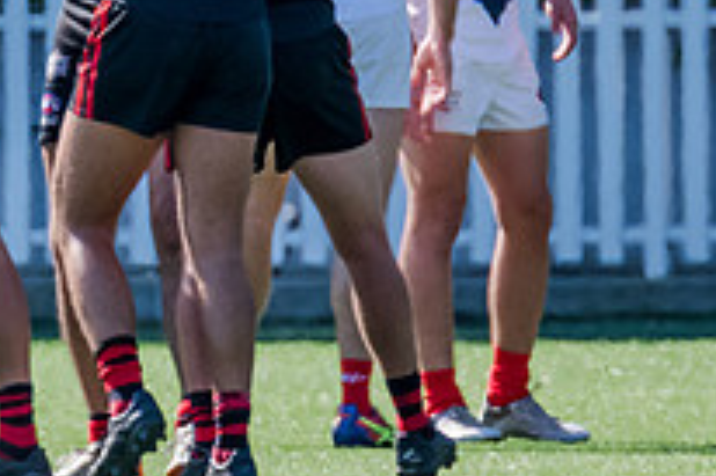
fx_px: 40619
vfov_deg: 0.7
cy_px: -43
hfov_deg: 1.0
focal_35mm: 2044
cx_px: -35
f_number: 7.1
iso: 800
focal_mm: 420
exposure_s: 1/1600
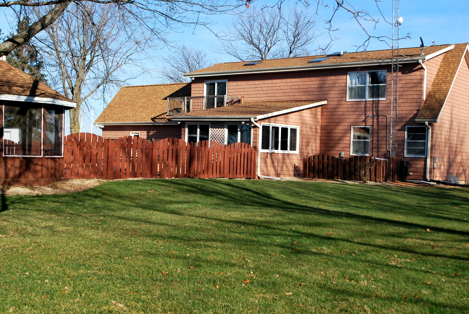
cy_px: 157
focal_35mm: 48
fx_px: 626
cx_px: 234
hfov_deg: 41.1
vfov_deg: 28.2
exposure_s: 1/200
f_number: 8
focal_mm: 32
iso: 100
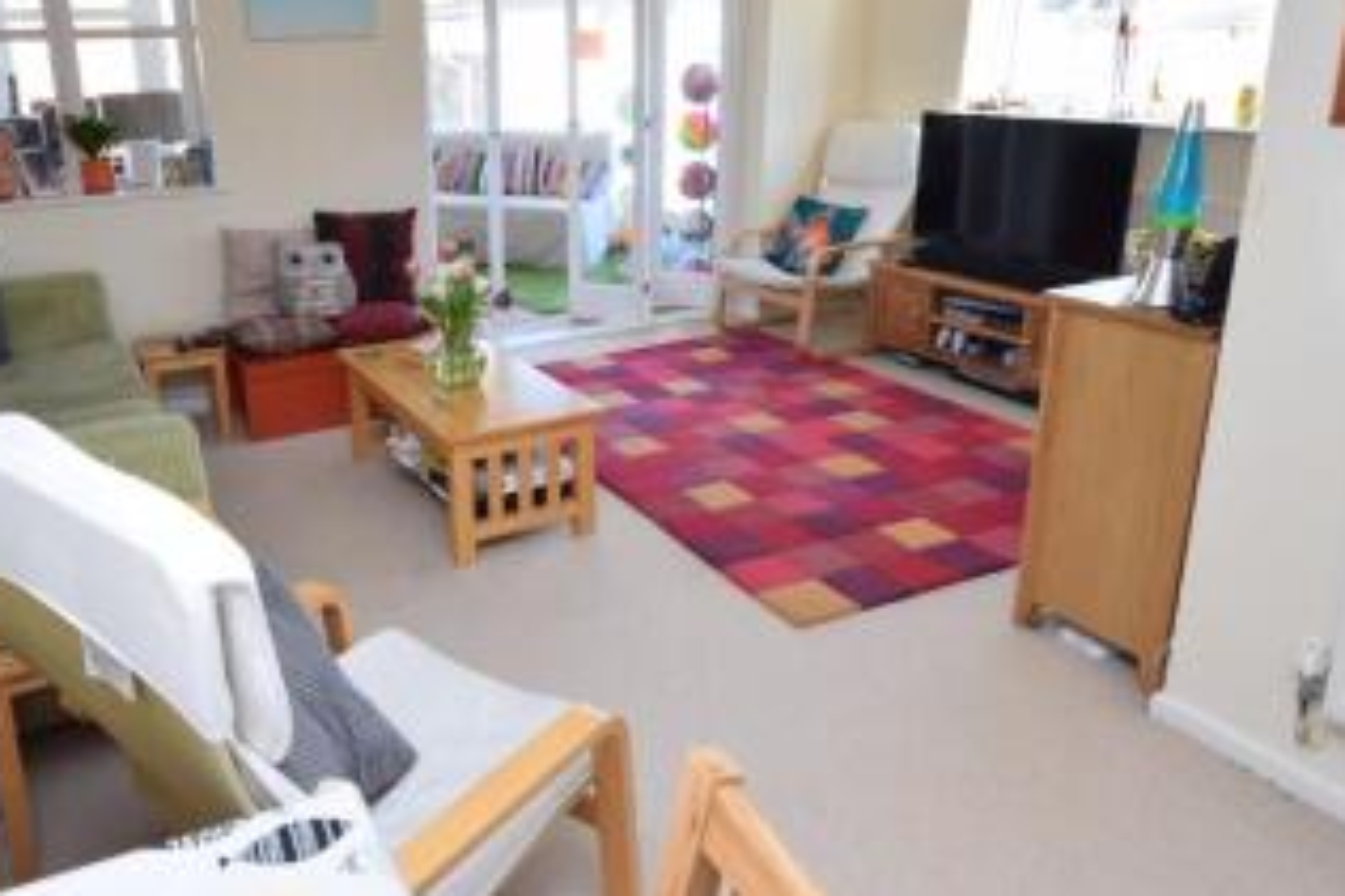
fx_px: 1008
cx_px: 479
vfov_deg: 47.6
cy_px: 359
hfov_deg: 66.1
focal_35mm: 27
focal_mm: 12
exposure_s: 1/125
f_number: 5.6
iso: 400
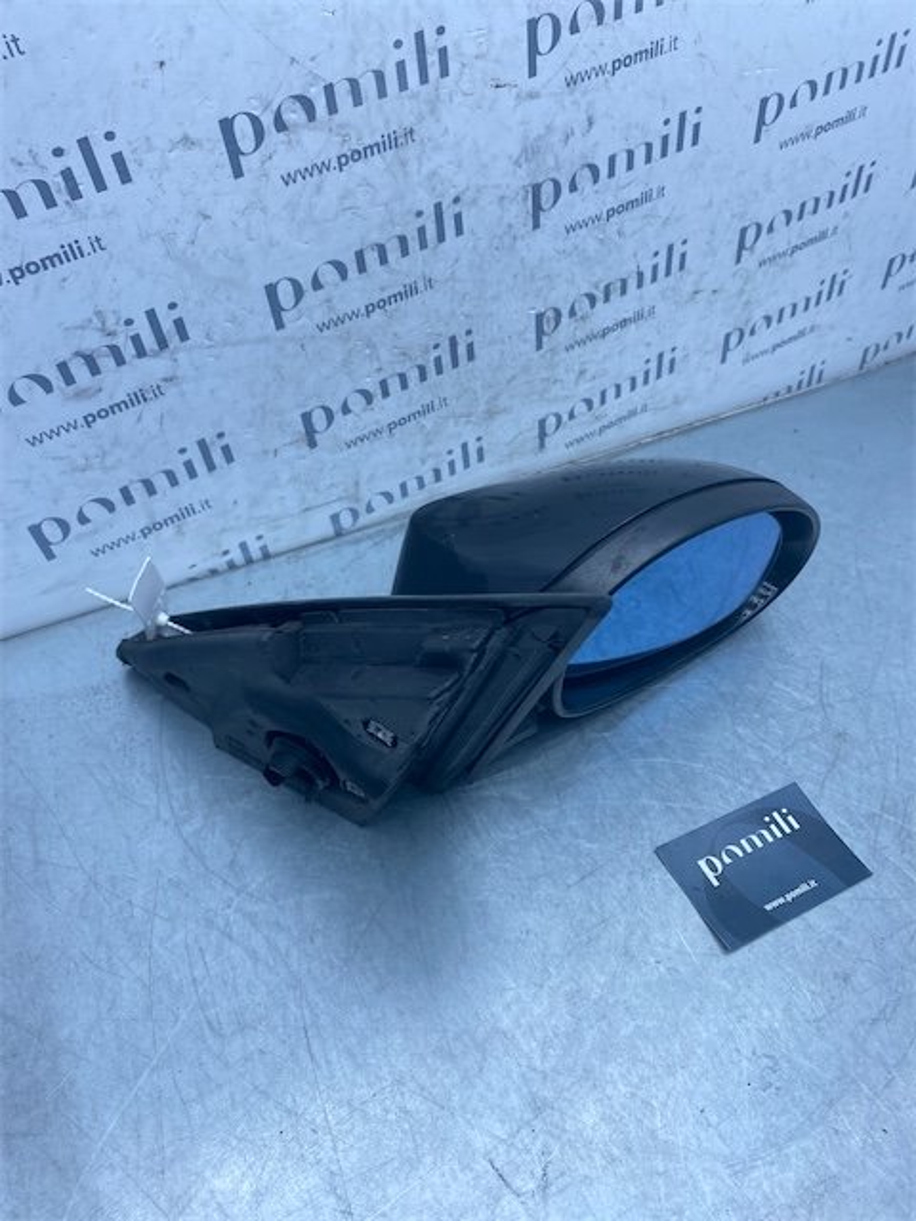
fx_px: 917
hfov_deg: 53.1
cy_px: 610
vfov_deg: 67.3
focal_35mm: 26
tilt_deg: -46.4
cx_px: 458
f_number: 1.8
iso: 32
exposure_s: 1/912
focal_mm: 4.25
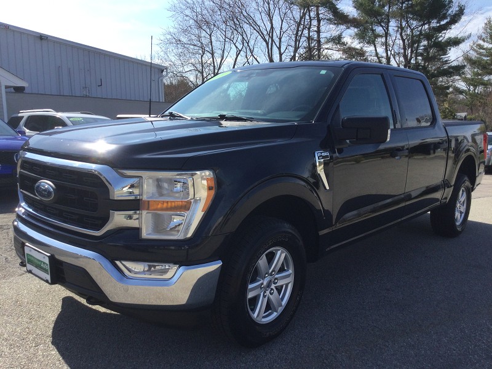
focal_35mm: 31
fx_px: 441
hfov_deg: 58.4
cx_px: 246
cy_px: 184
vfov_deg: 45.4
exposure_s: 1/994
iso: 25
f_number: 2.4
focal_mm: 3.3
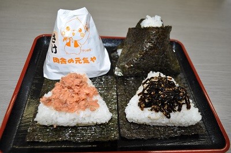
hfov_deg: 67.5
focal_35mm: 27
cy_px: 76
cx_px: 116
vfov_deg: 47.7
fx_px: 173
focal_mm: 18
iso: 200
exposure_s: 1/125
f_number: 3.5
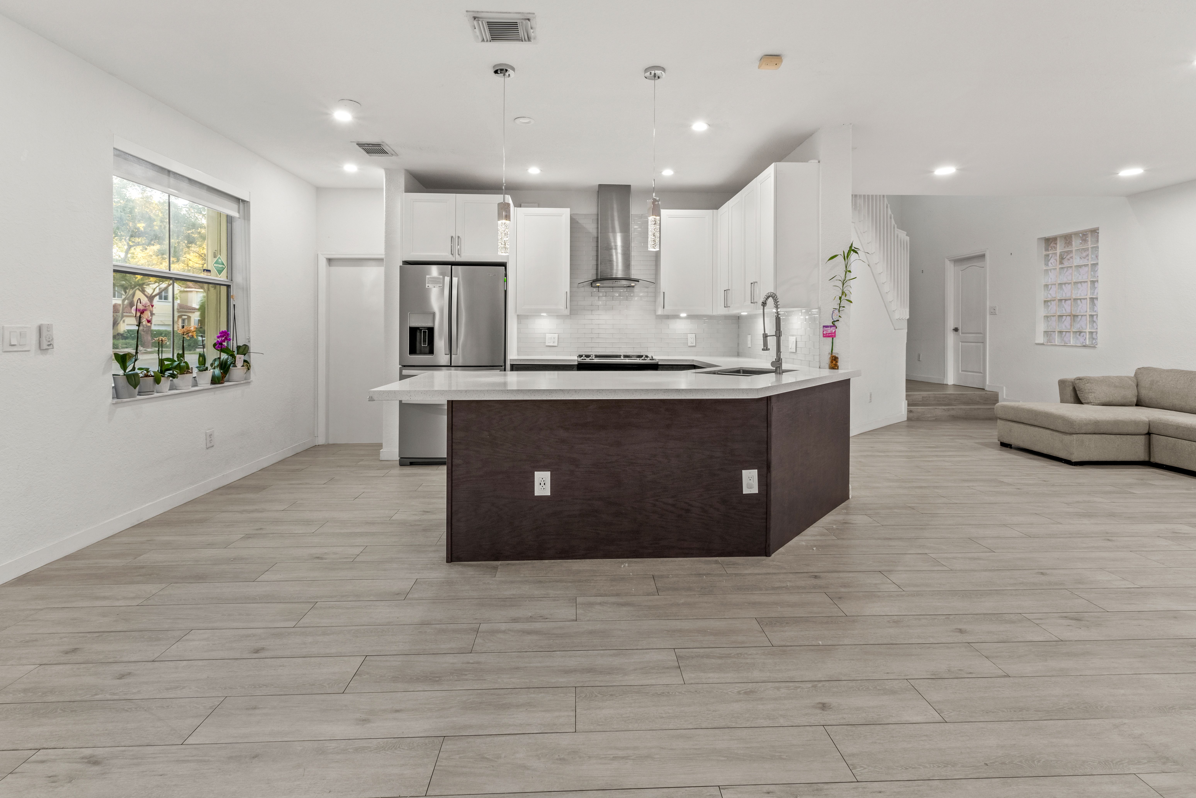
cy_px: 399
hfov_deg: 100.4
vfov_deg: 77.3
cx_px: 598
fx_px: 498
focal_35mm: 15
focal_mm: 10
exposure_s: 1/2
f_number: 9
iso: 200
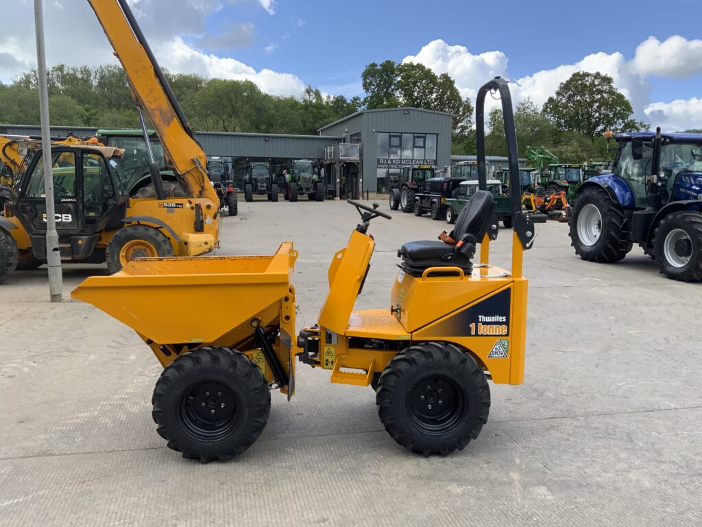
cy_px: 264
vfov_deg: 48.2
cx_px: 351
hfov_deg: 61.7
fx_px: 588
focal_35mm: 29
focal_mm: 3
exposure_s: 1/842
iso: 16
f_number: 1.8
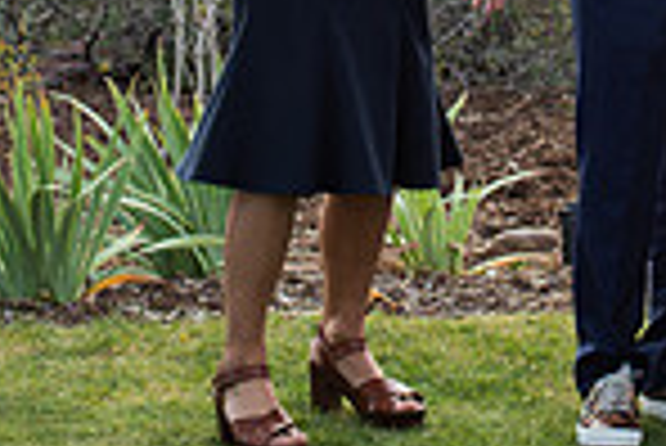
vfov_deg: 6.7
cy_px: -356
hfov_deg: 10.2
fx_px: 3722
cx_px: 585
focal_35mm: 201
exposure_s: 1/640
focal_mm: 50
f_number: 4
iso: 160
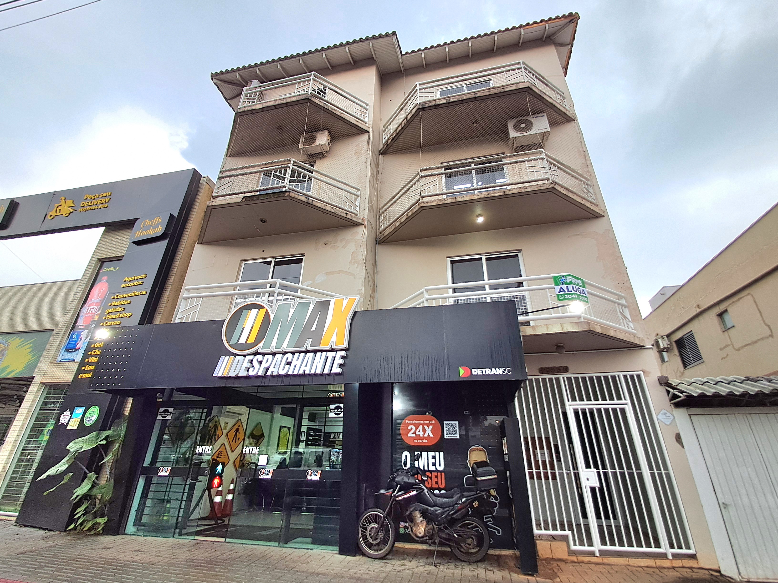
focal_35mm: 16
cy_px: 292
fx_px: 360
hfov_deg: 94.5
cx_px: 389
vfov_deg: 78.1
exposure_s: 1/60.2
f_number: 2.2
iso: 40
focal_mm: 1.64
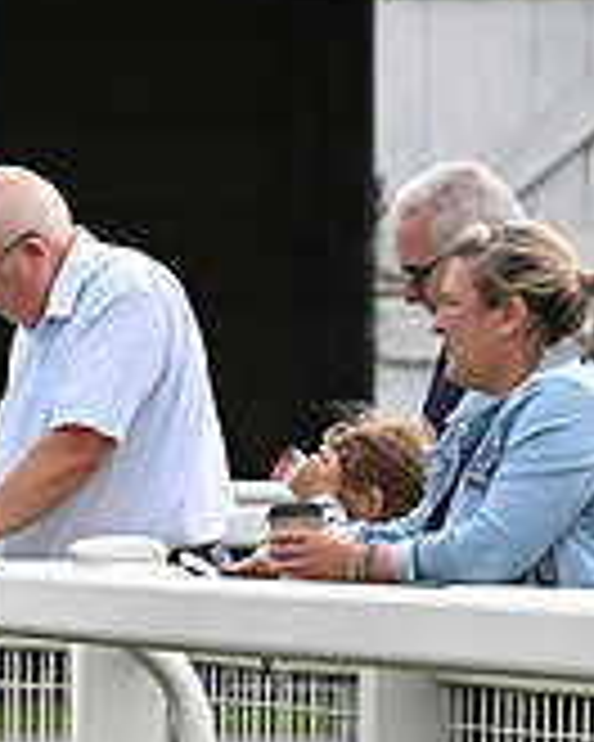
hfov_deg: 2.3
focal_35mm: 659
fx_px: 14482
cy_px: 587
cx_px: -706
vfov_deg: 2.9
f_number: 5
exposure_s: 1/2000
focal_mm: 200
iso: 500
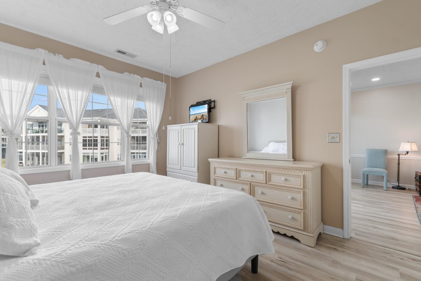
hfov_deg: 100.4
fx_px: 175
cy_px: 140
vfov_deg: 77.3
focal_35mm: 15
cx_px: 210
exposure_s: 1/5
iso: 100
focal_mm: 10
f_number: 4.5
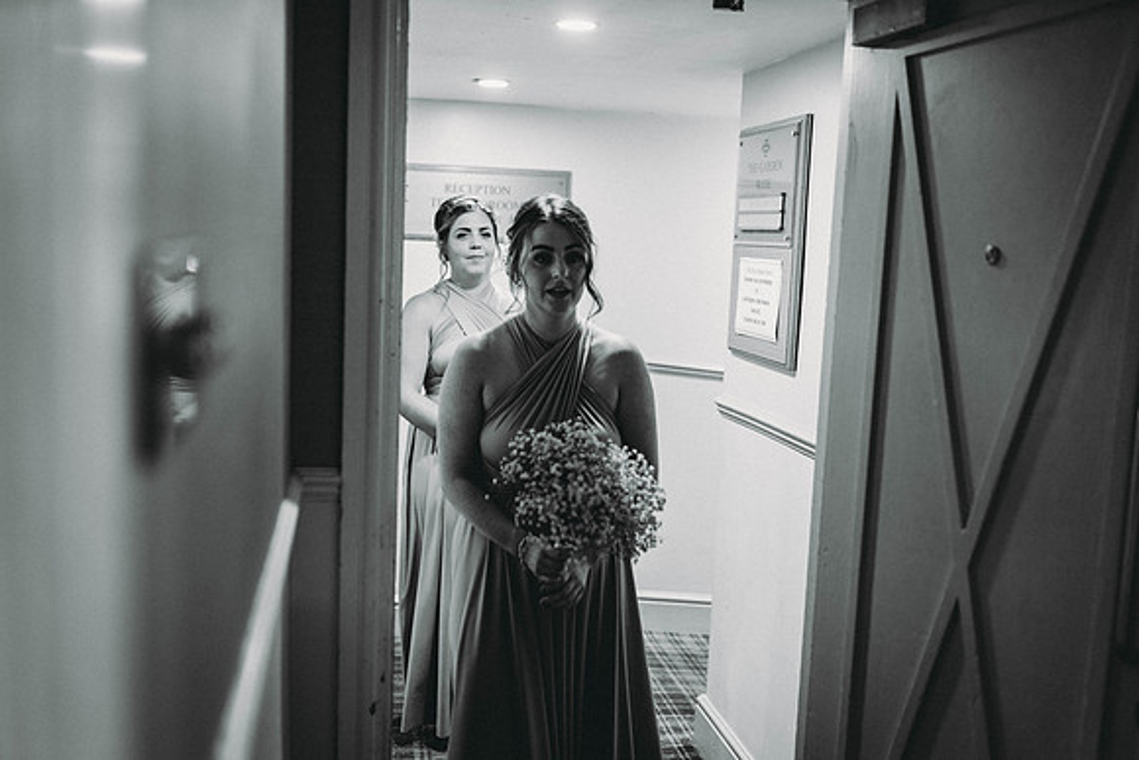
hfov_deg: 54.4
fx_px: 1108
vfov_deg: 37.9
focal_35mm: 35
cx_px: 570
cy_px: 380
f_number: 1.6
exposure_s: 1/160
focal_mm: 35
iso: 320
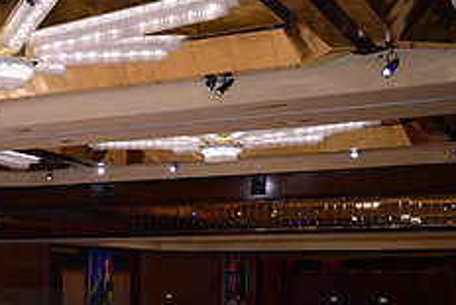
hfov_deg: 24.5
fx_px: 951
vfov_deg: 17.5
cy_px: 341
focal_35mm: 75
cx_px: -86
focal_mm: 30
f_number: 4.5
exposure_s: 1/250
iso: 1600
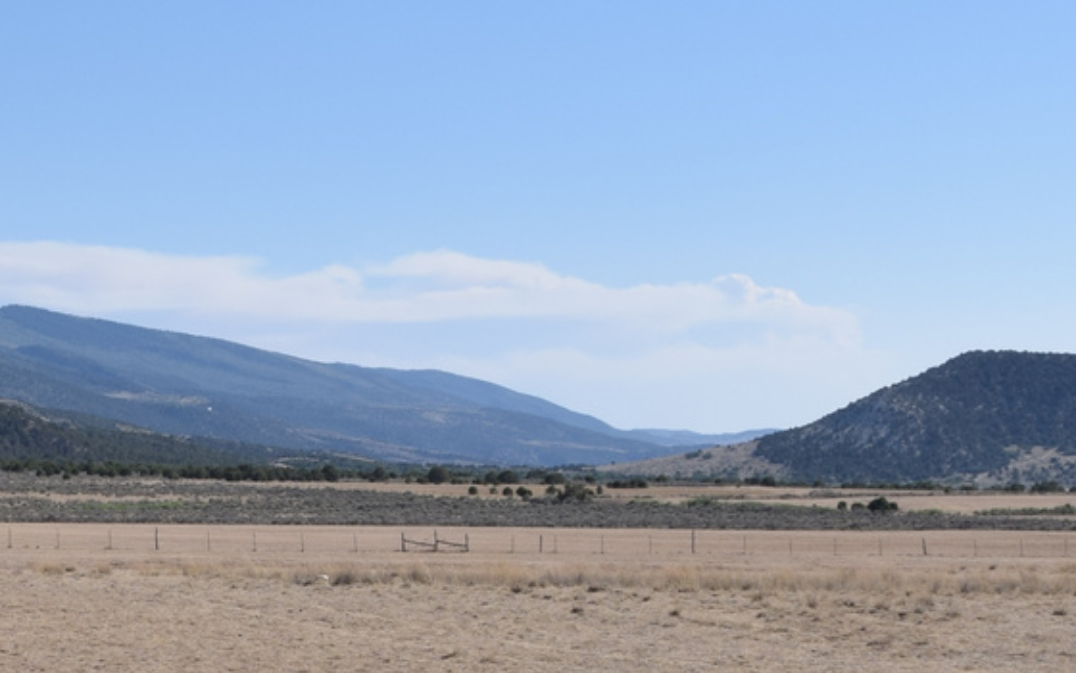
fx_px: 3607
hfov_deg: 16.9
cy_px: 514
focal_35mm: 123
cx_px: 373
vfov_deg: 10.6
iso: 100
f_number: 8
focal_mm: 22
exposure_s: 1/250
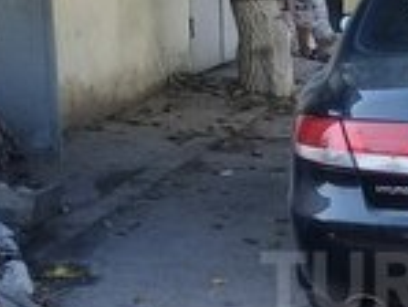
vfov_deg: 14.2
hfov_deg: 18.2
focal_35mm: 103
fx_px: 1215
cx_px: 471
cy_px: 282
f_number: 2.2
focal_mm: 3.3
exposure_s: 1/228
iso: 50
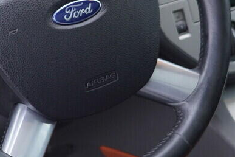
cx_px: 124
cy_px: 58
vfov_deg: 10.2
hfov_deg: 15.3
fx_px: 875
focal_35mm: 134
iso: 160
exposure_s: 1/40
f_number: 2.8
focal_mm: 24
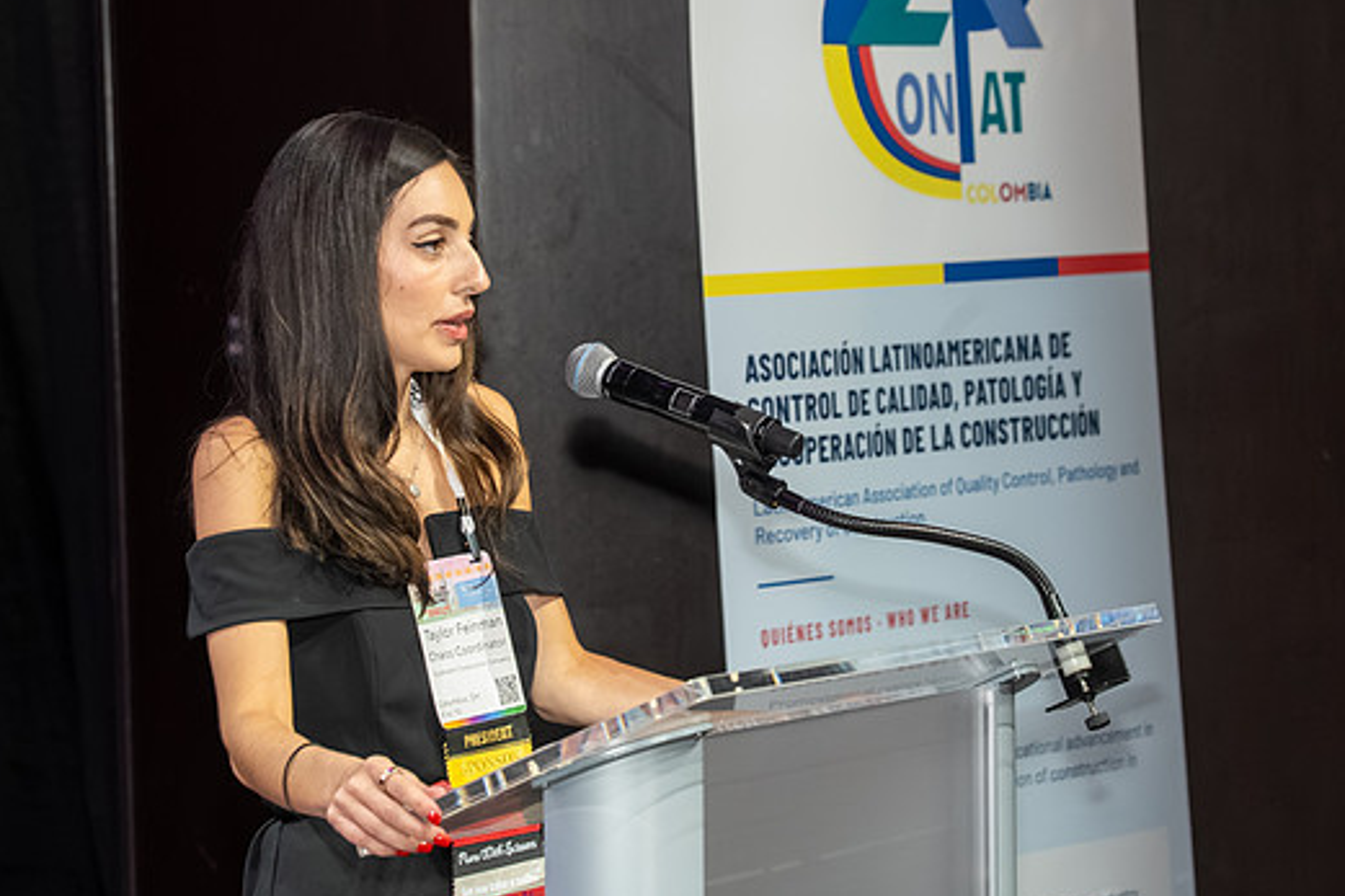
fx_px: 4370
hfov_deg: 17.5
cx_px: 656
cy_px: 438
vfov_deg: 11.7
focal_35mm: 117
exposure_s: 1/125
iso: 4000
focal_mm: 105
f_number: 5.6
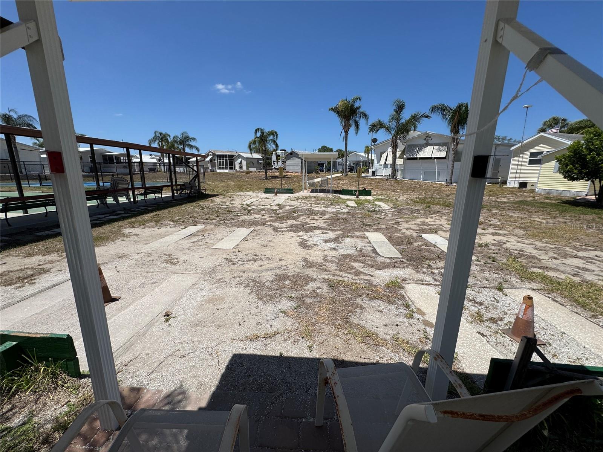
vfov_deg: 85.7
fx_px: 244
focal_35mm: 14
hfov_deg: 102.1
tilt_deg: -13.4
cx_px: 302
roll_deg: -1.0
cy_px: 226
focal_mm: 2.22
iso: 50
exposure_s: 1/3906
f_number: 2.2
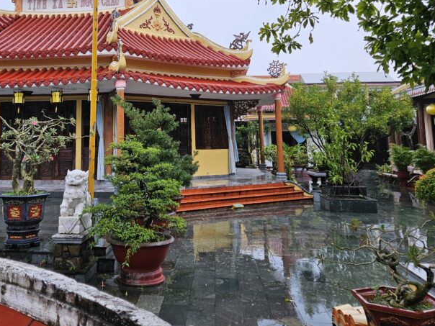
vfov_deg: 35.8
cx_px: 140
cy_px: 71
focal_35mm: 39
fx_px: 490
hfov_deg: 47.0
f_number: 1.8
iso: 50
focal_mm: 5.4
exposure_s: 1/180
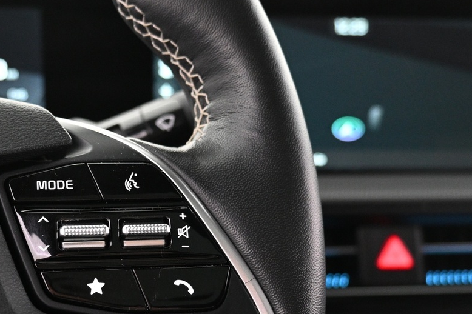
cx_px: 87
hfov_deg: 38.0
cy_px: 224
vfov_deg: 26.7
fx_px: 655
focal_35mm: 50
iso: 1600
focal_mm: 16
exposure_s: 1/13
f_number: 3.5
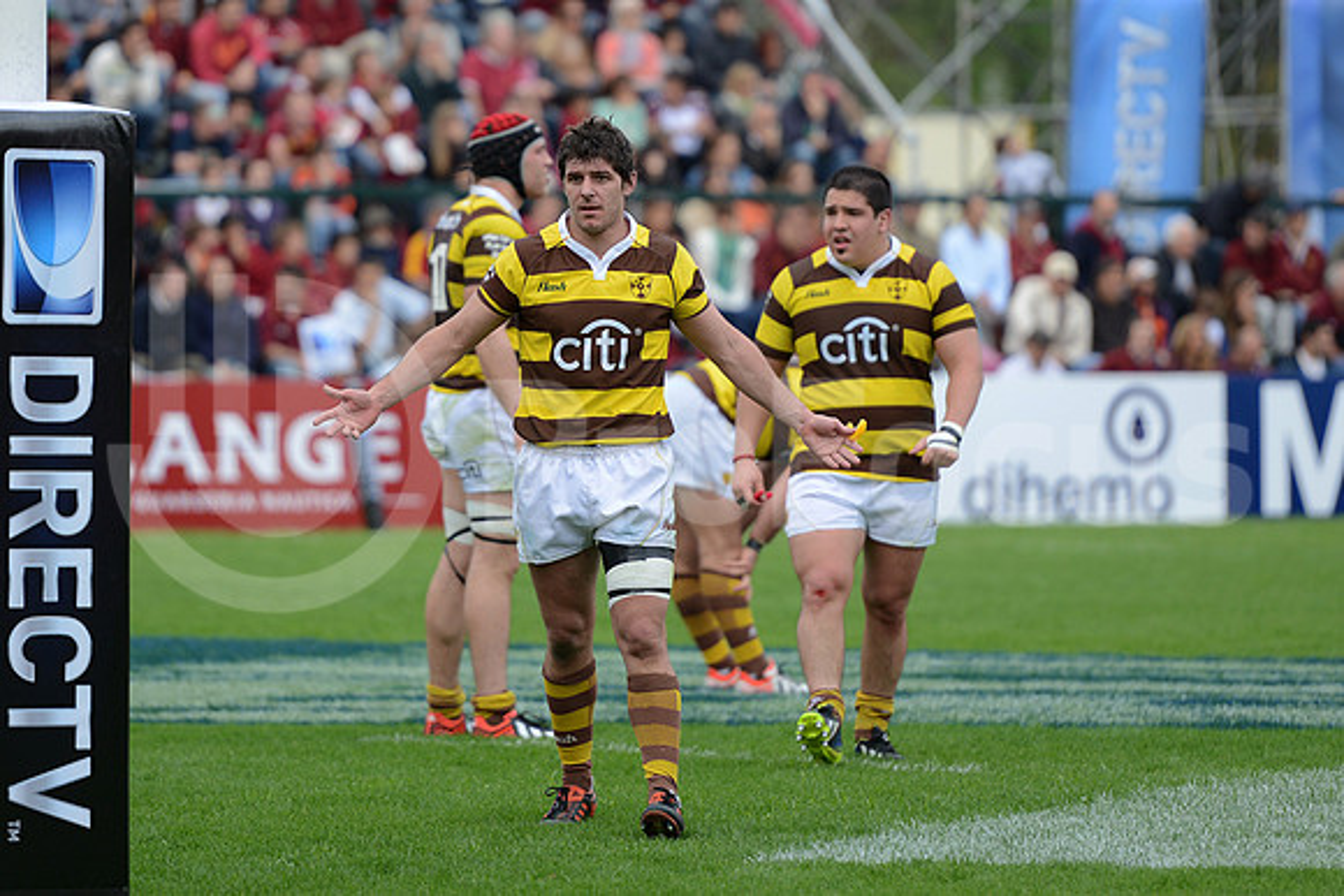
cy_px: 448
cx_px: 672
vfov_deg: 7.0
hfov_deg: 10.5
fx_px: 7281
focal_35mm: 195
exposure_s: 1/800
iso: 320
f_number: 2.8
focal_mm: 195
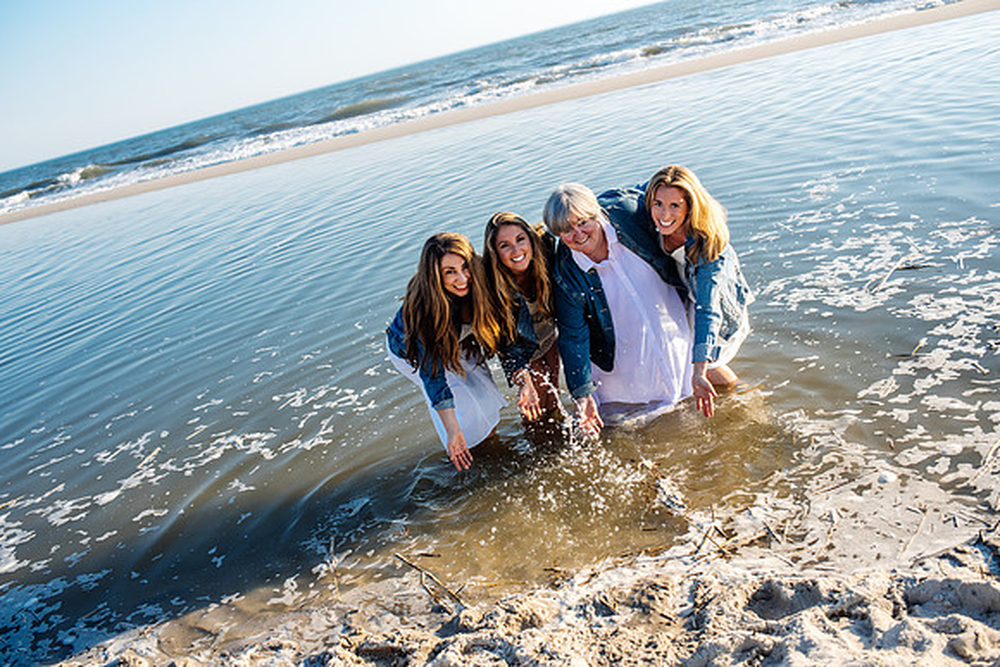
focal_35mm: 35
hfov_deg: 54.4
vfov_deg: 37.9
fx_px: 972
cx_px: 500
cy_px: 334
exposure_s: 1/500
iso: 160
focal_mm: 35
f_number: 4.5
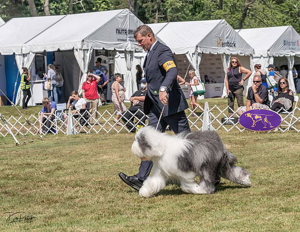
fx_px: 888
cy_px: 116
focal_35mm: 101
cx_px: 150
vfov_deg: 14.9
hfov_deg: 19.2
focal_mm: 92
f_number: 6.3
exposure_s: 1/1000
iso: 100
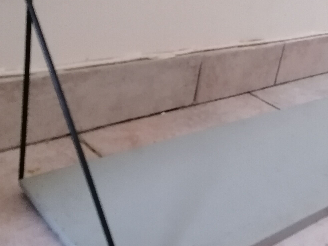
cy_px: 118
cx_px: 214
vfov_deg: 26.6
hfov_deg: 34.7
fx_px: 521
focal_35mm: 55
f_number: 1.8
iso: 640
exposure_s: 1/16.7
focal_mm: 4.75
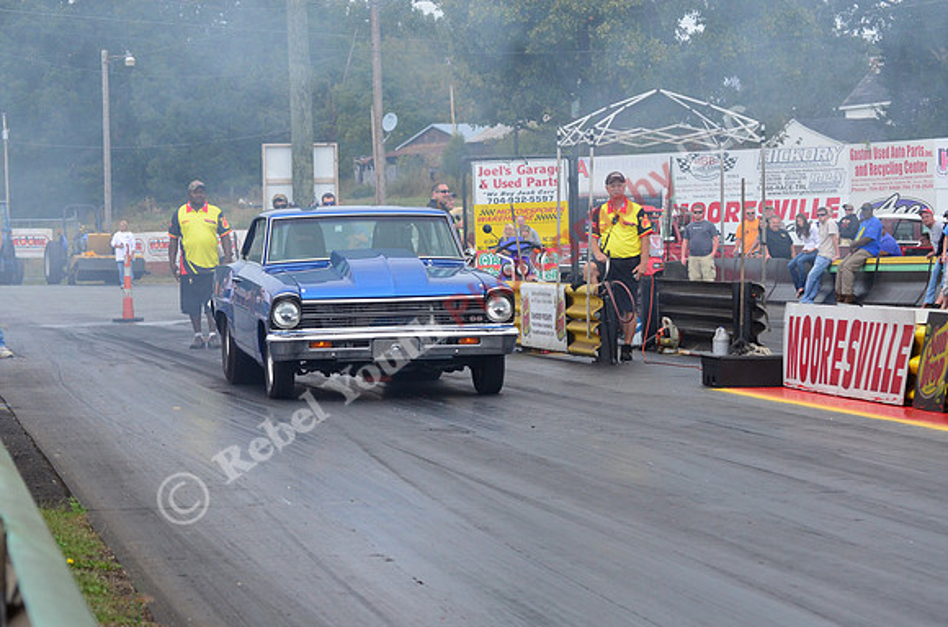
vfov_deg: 10.6
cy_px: 314
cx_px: 474
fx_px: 3390
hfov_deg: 15.9
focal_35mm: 129
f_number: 8
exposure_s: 1/1000
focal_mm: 86
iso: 1000
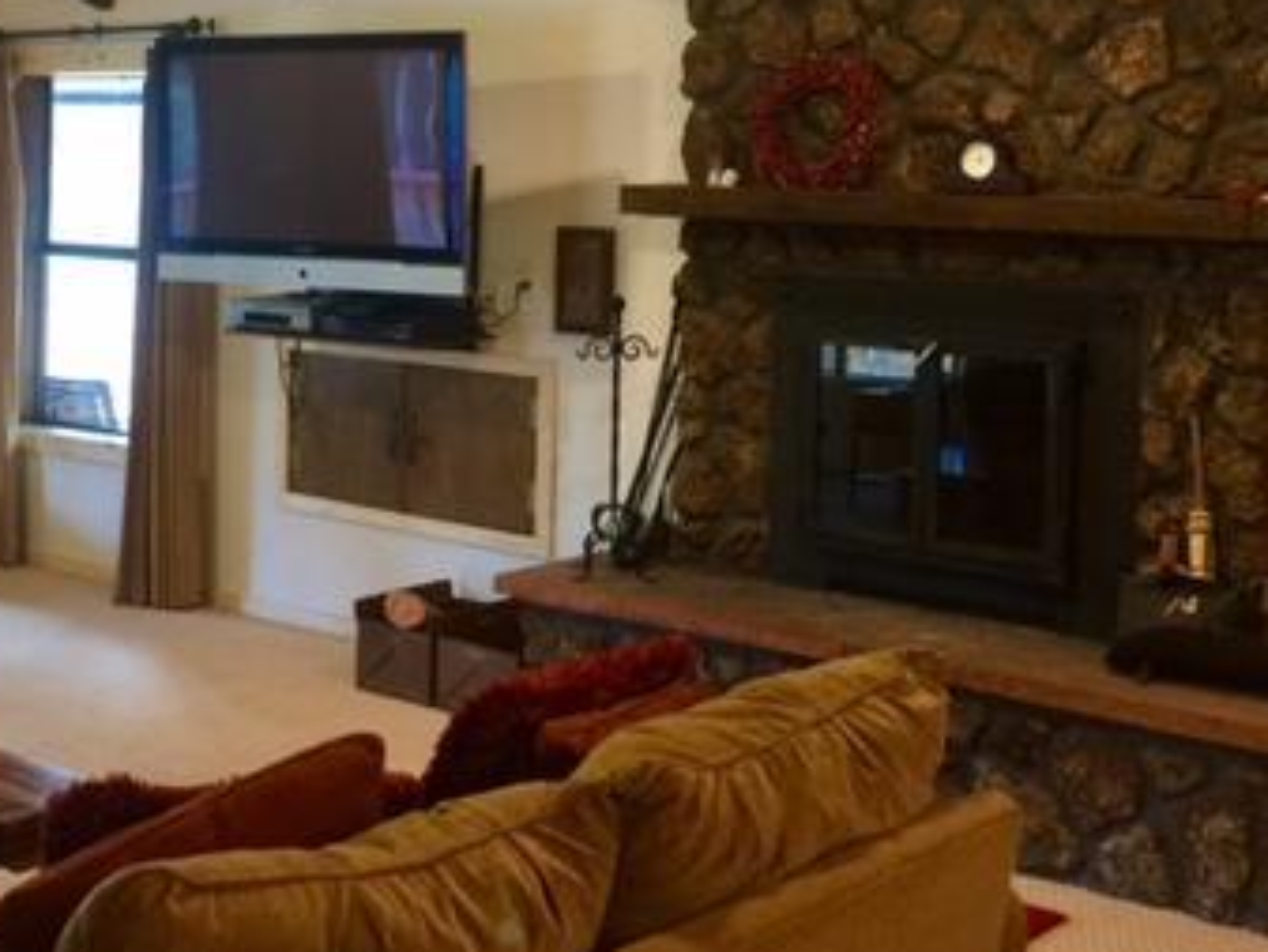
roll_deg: -0.8
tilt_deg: -2.3
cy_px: 226
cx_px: 485
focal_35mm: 55
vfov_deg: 26.2
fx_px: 2015
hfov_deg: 34.8
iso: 80
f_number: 2.2
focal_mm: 4.15
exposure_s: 1/15
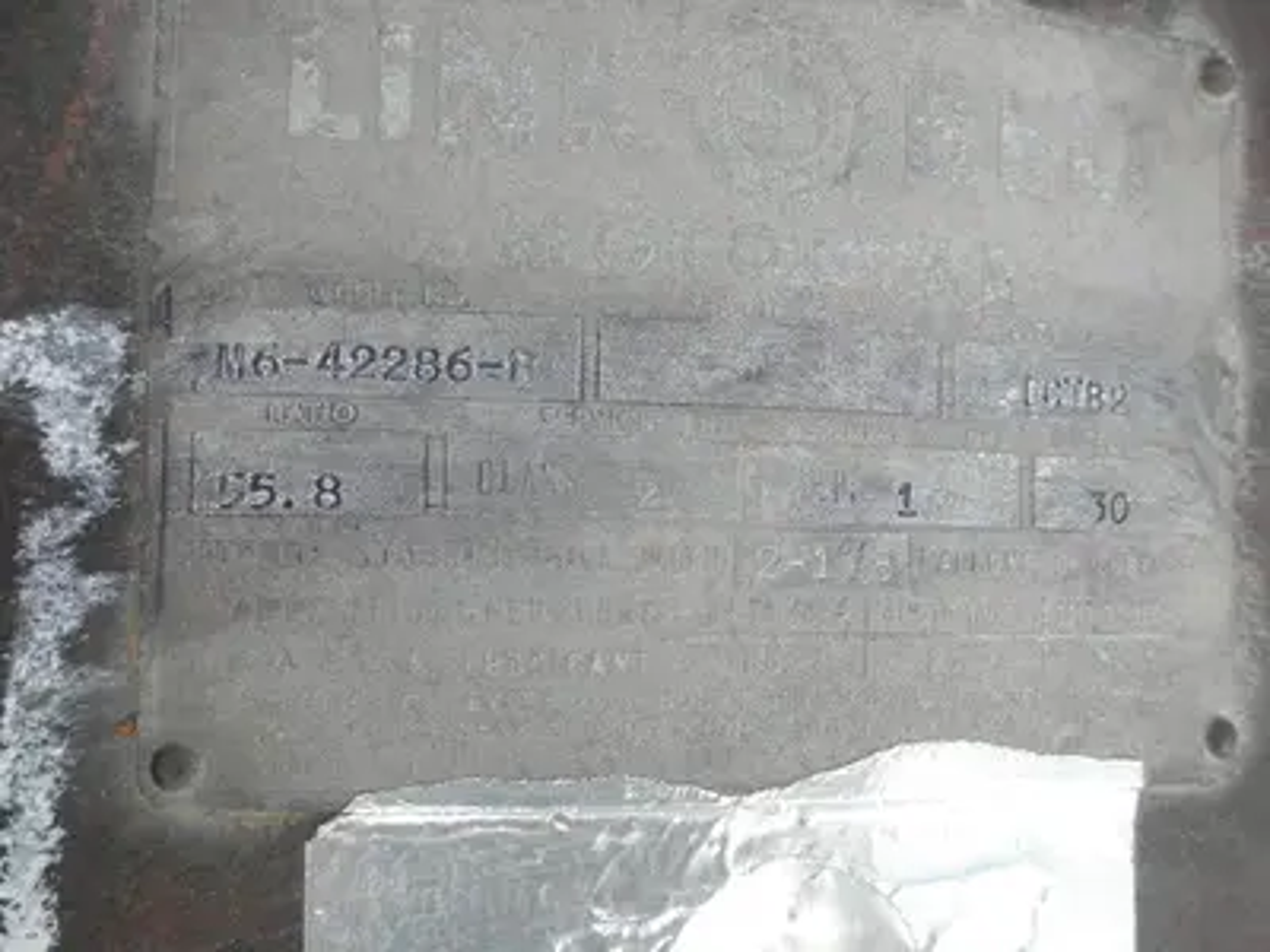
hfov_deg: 42.9
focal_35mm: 44
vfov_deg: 32.9
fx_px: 1614
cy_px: 476
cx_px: 635
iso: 64
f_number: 3.4
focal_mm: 7.9
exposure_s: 1/200
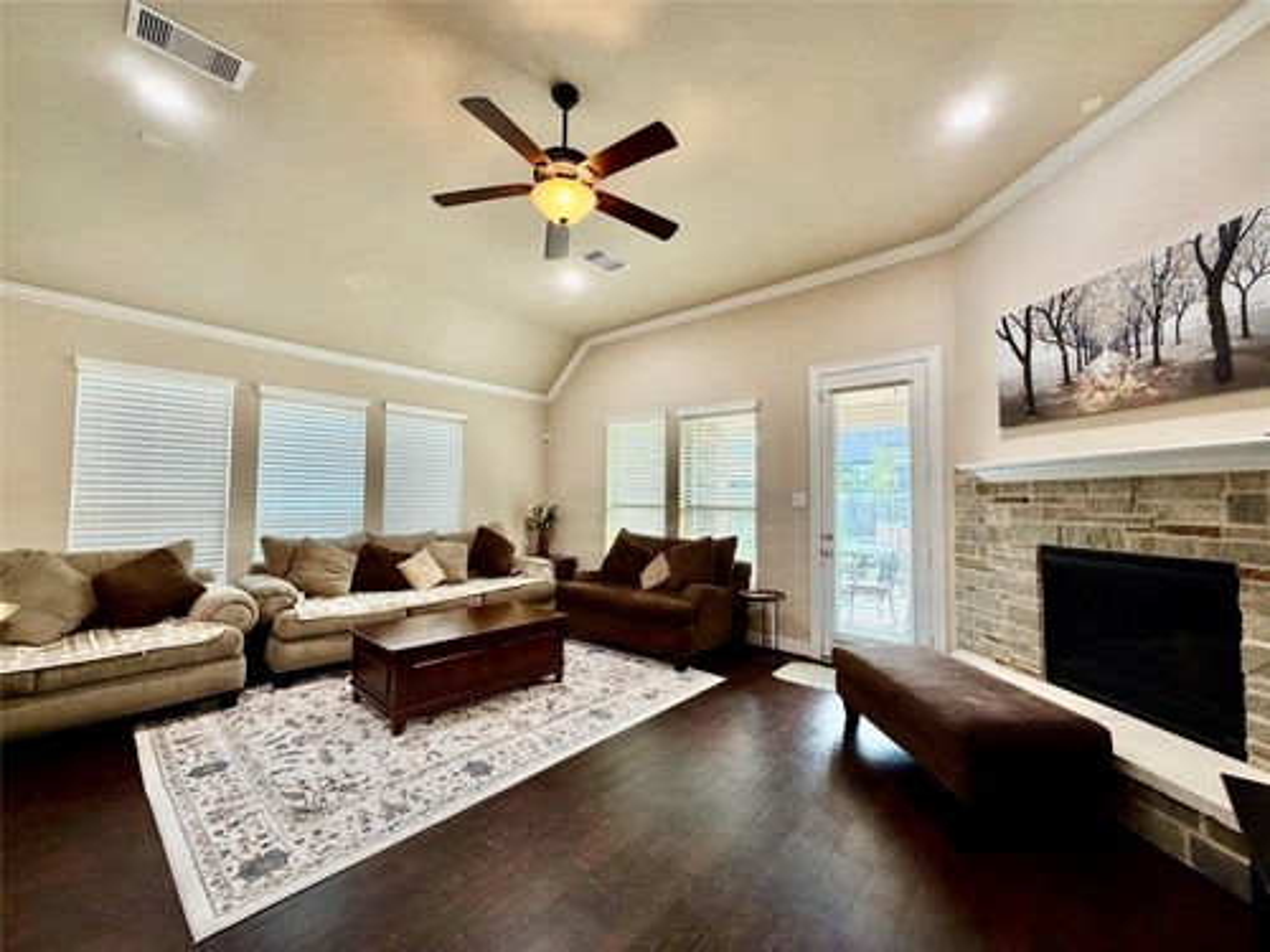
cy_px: 476
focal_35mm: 14
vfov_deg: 85.7
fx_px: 514
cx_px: 635
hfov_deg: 102.1
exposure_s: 1/120
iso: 250
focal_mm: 2.22
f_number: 2.2
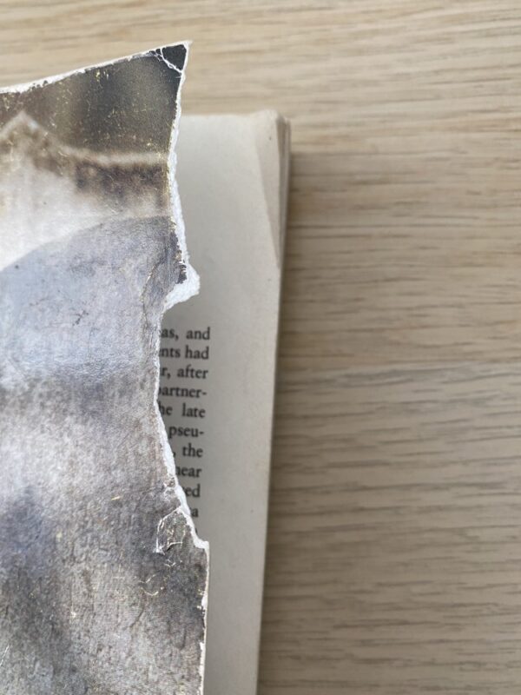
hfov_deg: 53.1
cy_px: 348
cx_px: 260
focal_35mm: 26
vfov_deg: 67.3
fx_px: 522
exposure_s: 1/86
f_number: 1.8
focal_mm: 4.25
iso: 125
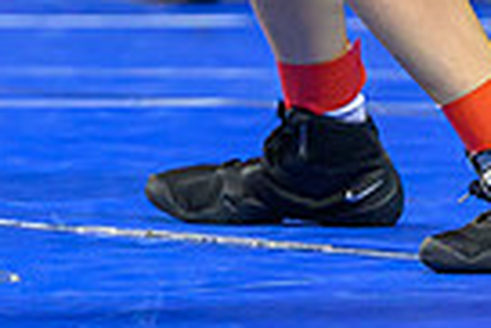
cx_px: -334
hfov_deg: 2.9
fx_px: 9694
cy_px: -283
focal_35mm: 710
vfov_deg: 1.9
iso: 2500
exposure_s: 1/1000
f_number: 2.8
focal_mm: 102
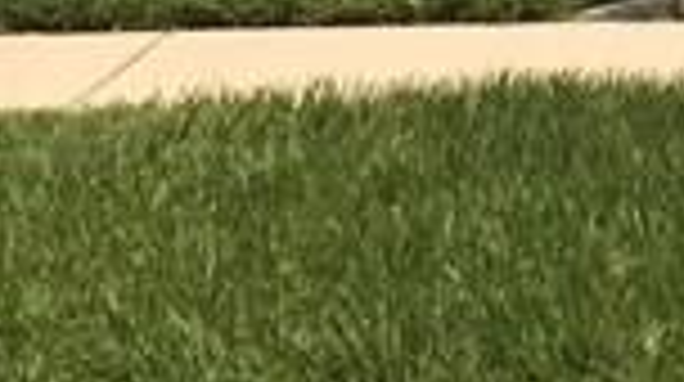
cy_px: -831
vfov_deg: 5.3
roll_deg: -0.7
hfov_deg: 9.9
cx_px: 990
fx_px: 3858
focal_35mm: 213
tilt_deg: +4.4
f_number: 2.2
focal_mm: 4.15
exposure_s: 1/2639
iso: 32
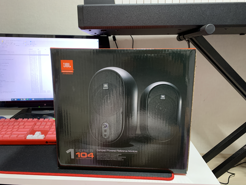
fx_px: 185
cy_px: 92
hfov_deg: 67.3
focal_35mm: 26
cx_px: 123
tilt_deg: -11.6
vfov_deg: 53.1
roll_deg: +0.3
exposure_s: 1/30
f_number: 1.8
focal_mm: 4.25
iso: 400
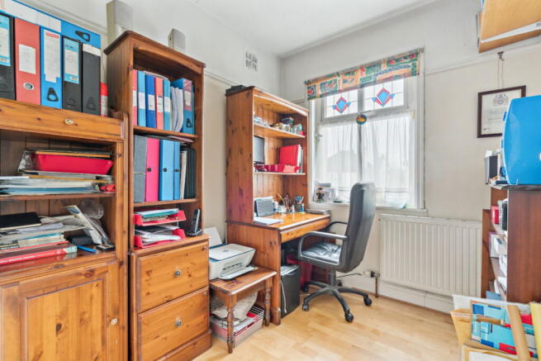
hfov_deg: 96.7
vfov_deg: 73.8
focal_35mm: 16
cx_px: 270
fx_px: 240
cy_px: 180
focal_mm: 16
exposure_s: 1/10
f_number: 7.1
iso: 400
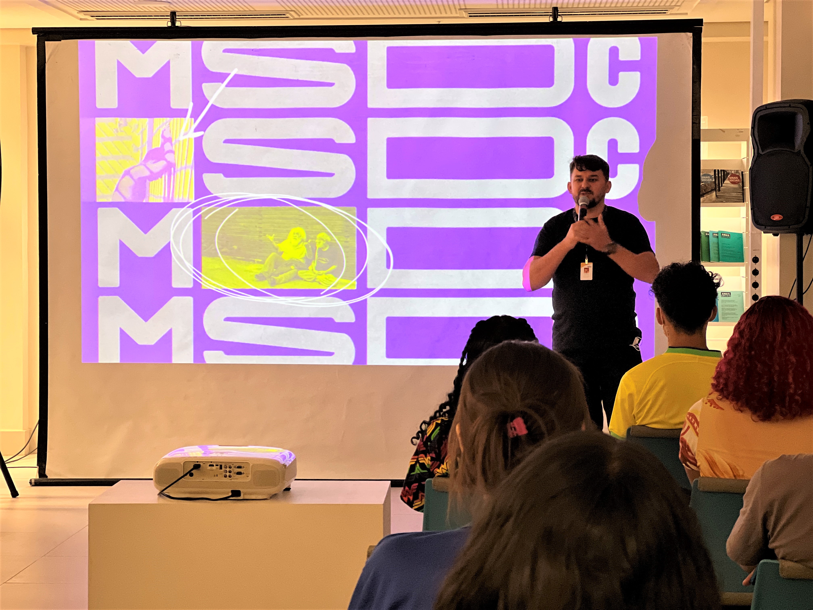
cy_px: 305
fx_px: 1808
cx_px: 406
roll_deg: +0.3
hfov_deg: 25.3
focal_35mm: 77
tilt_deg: -2.5
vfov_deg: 19.1
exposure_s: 1/40
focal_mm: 9
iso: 320
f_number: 2.8
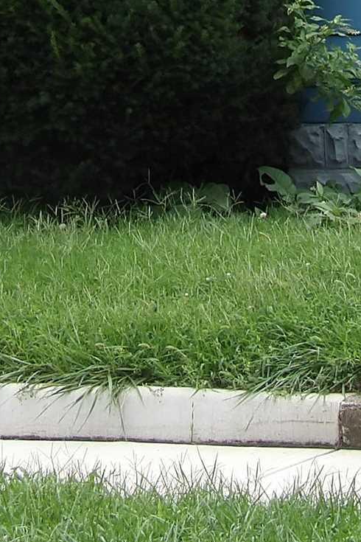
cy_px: -214
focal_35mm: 200
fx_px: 3008
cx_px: 224
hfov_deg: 6.9
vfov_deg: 10.0
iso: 100
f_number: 3.8
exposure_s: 1/246
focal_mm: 8.2
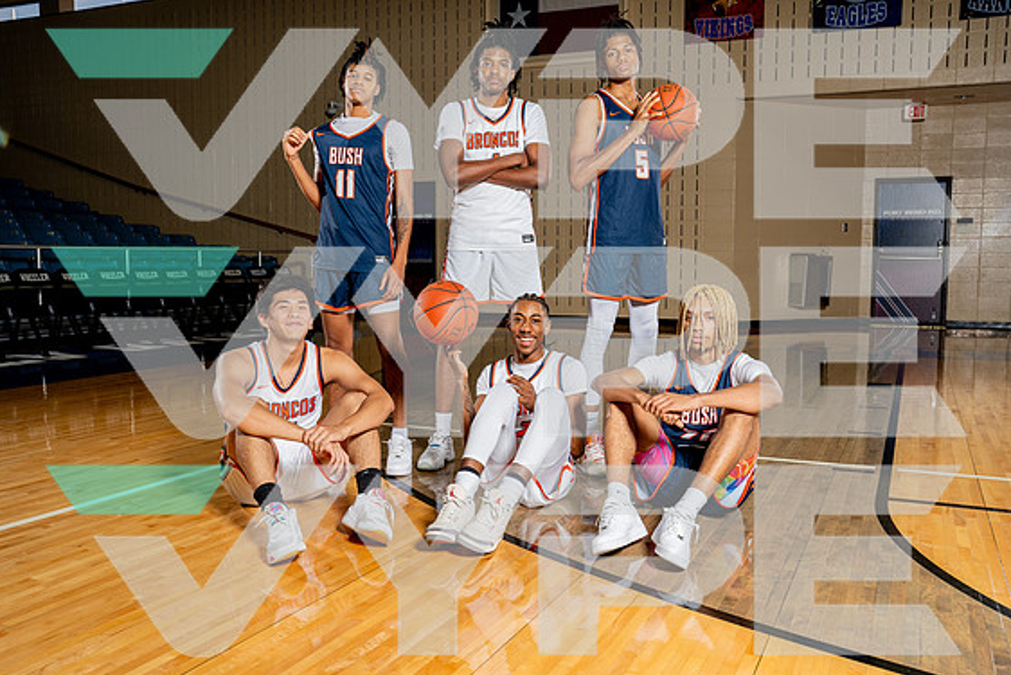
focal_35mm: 32
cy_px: 343
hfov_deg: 58.7
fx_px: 899
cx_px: 509
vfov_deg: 41.1
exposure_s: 1/250
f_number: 6.3
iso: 400
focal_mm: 31
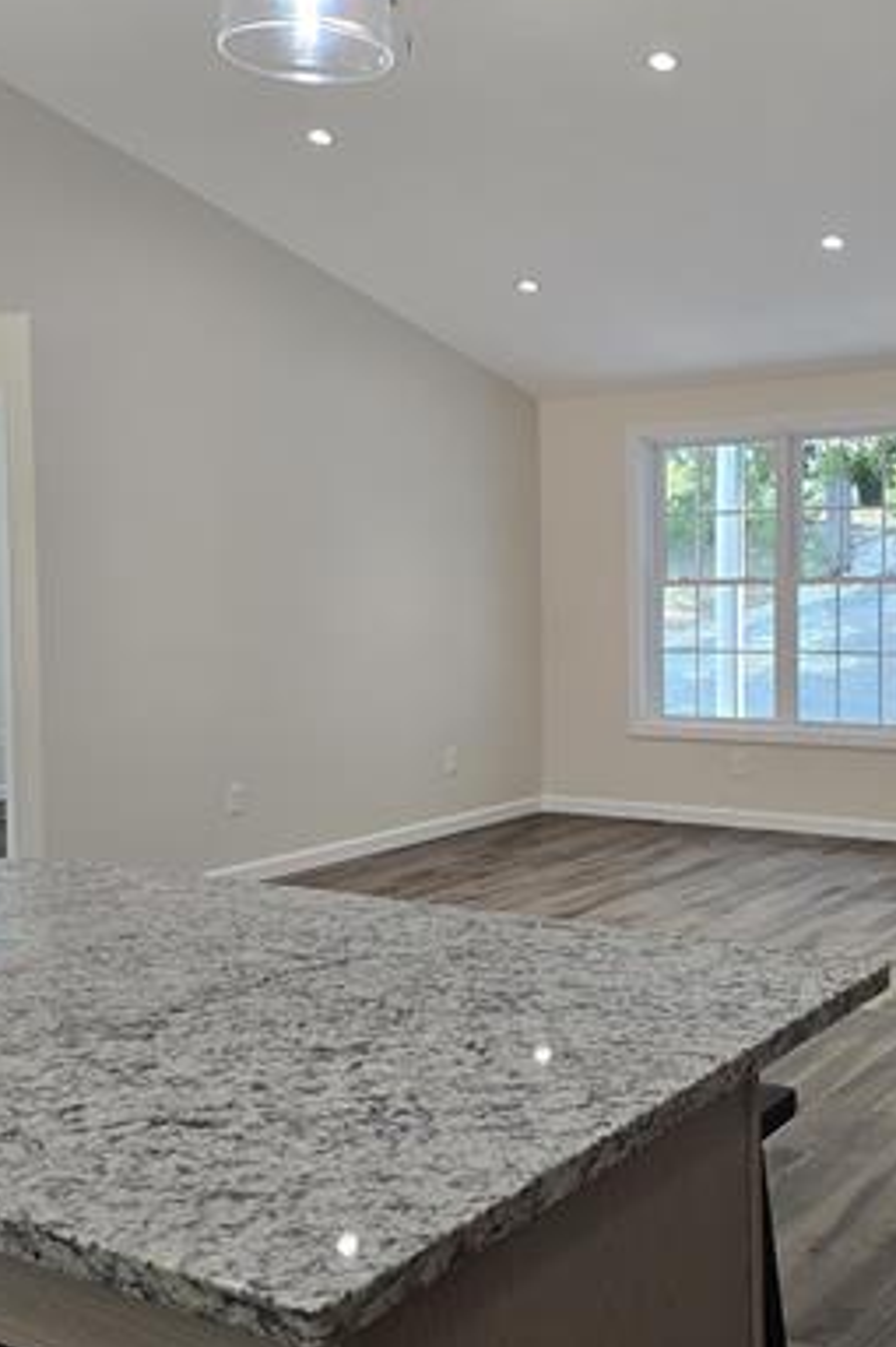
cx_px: 654
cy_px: 633
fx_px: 1495
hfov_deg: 32.8
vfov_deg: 48.5
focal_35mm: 40
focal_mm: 6.3
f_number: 1.7
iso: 100
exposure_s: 1/120
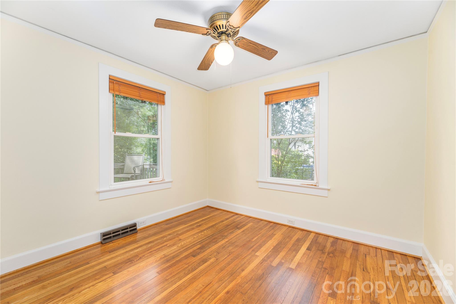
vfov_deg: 81.2
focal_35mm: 14
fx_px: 177
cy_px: 152
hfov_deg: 104.3
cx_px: 228
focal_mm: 14
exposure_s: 1/60
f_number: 8
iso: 320
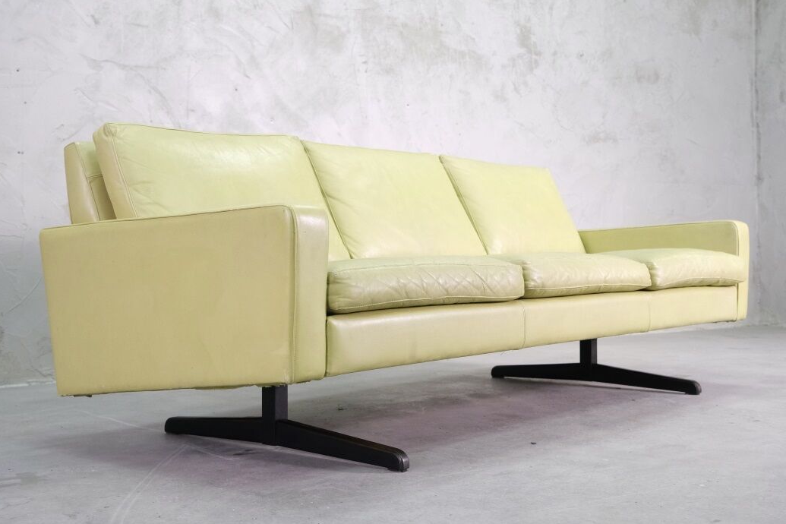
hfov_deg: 45.3
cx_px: 346
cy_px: 235
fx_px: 939
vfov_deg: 31.2
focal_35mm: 43
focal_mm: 23.5
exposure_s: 1/34
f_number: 4
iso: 2000
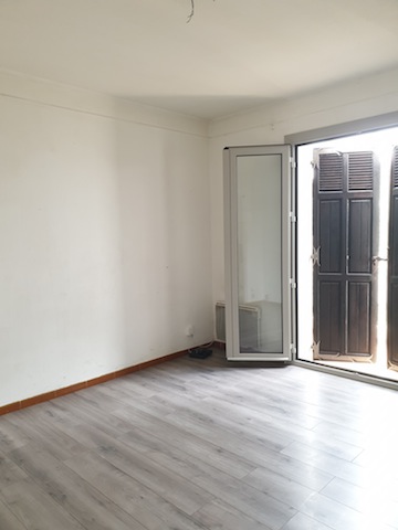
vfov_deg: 67.3
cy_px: 265
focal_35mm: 26
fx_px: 399
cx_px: 199
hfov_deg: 53.1
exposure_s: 1/50
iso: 250
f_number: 2.4
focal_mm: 4.3
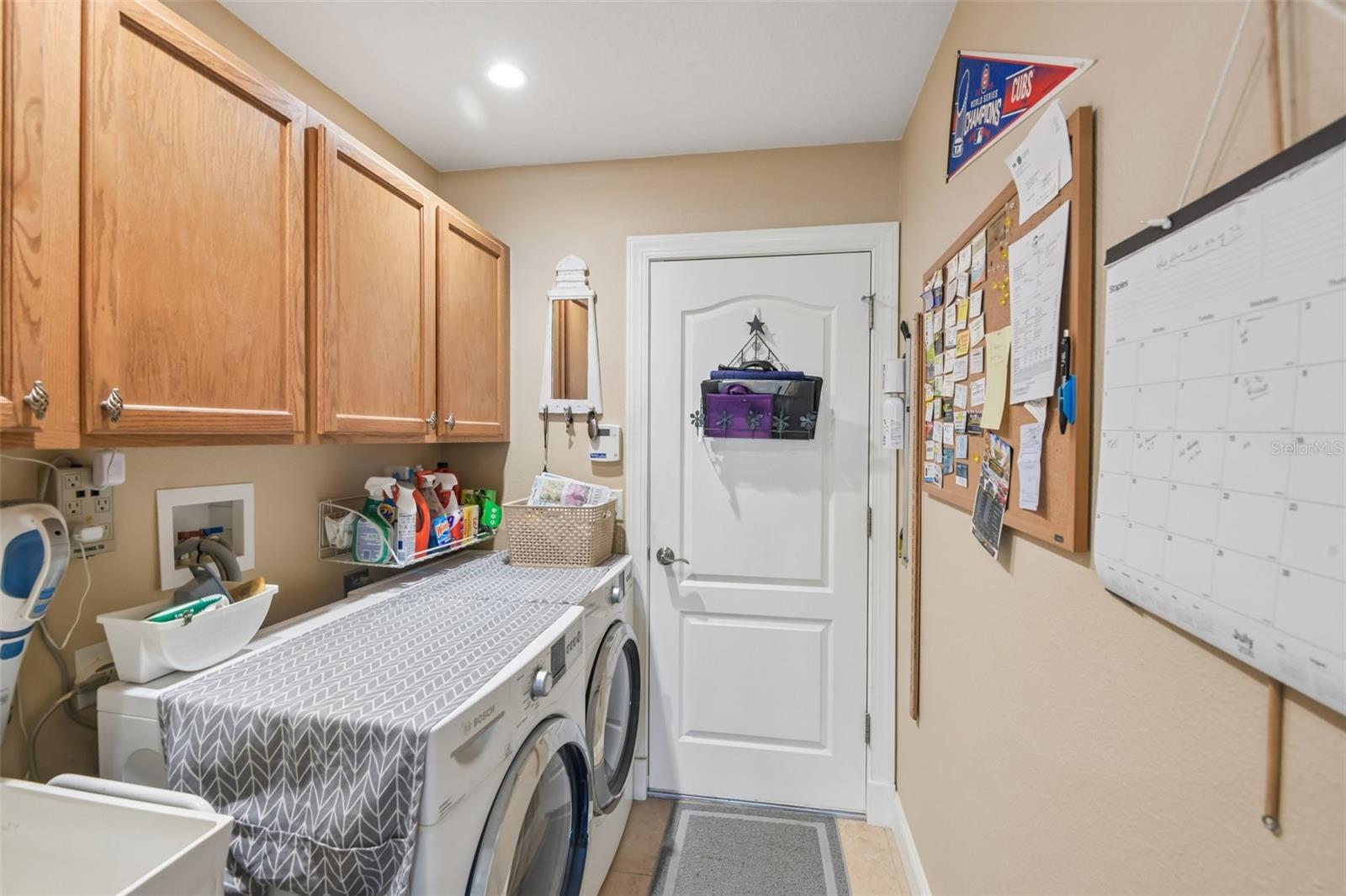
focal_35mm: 16
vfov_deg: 73.7
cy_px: 448
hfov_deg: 96.7
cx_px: 673
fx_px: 598
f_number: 8
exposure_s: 1/5
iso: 400
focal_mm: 16
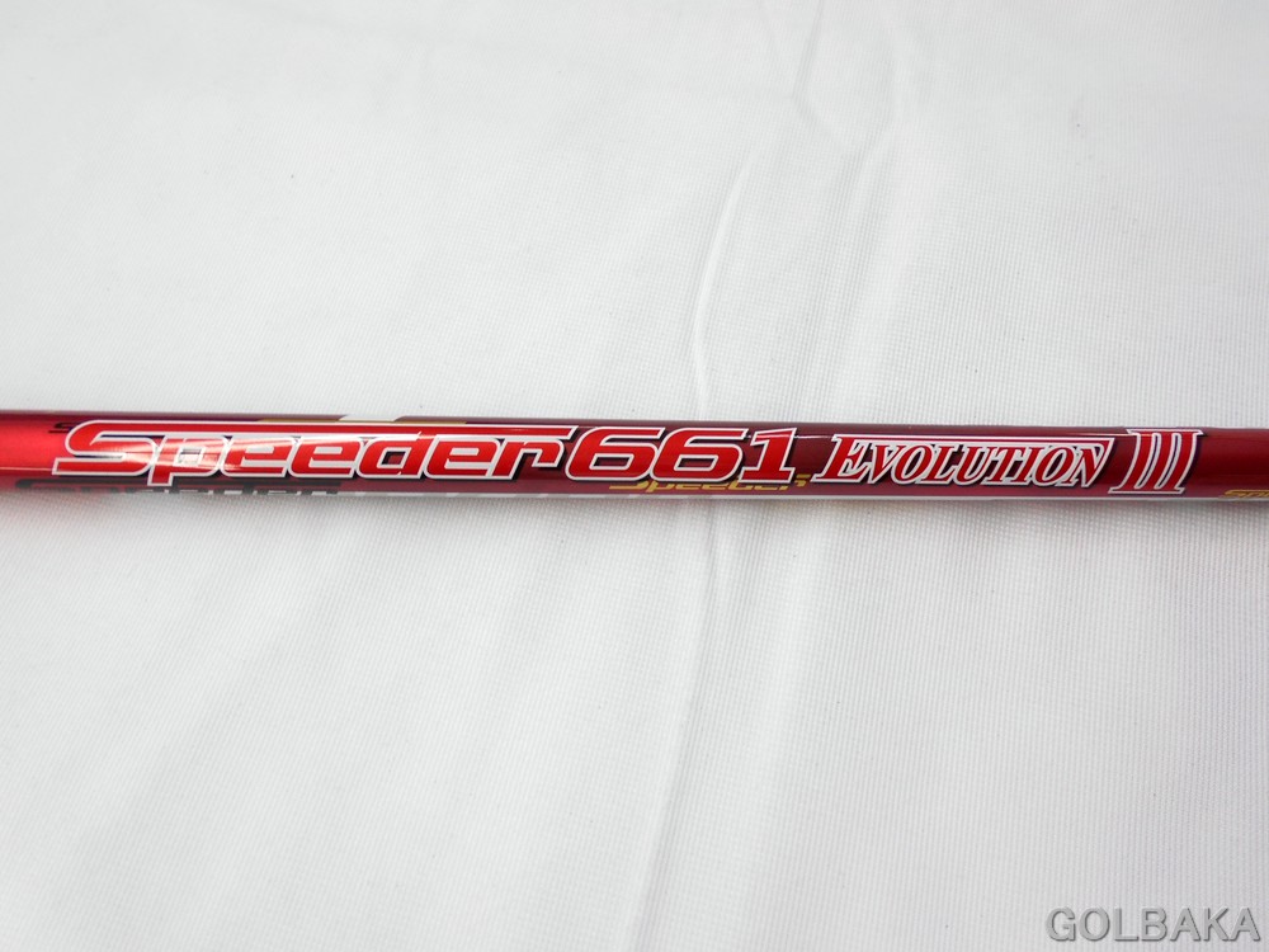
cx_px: 634
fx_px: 953
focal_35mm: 26
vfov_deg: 53.1
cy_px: 476
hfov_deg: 67.3
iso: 80
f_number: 3.2
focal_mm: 4.6
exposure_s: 1/30
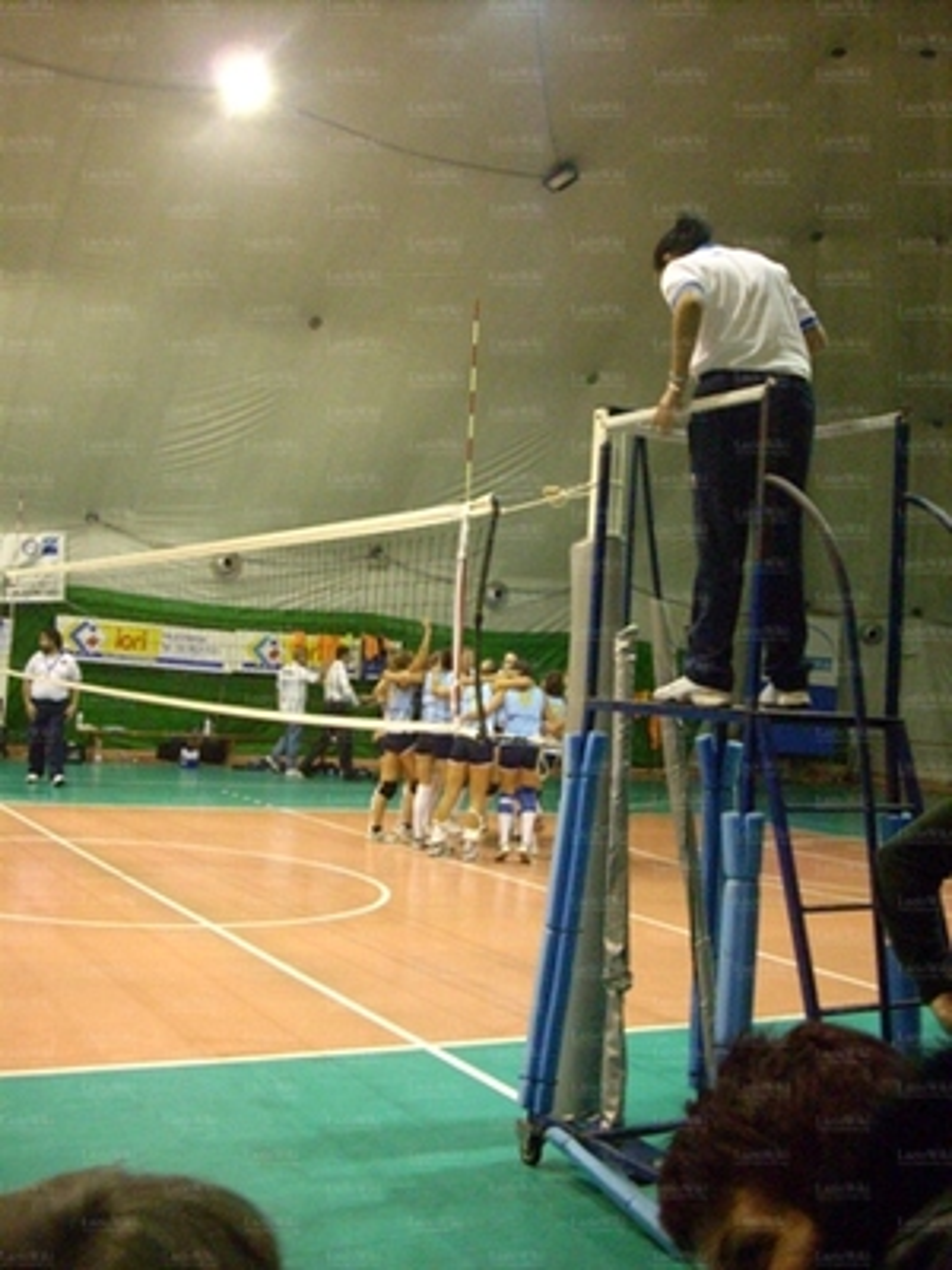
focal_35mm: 37
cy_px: 635
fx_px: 1357
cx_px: 476
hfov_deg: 38.7
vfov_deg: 50.1
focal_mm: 6.2
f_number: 2.8
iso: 800
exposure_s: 1/30
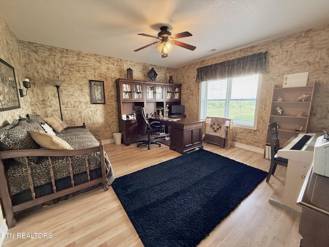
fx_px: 133
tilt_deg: -9.1
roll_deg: +0.1
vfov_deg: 85.7
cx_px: 164
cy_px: 124
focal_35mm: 14
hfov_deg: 102.1
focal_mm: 2.22
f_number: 2.2
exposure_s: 1/120
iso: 160
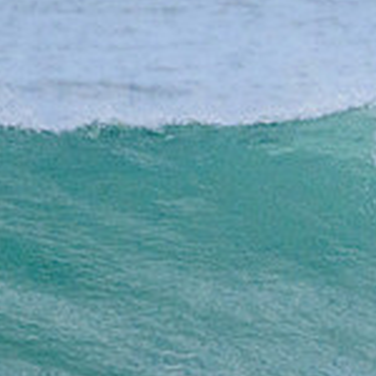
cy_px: 354
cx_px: 492
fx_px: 44142
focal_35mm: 3592
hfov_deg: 0.5
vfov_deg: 0.5
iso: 1600
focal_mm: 800
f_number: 11
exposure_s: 1/2000
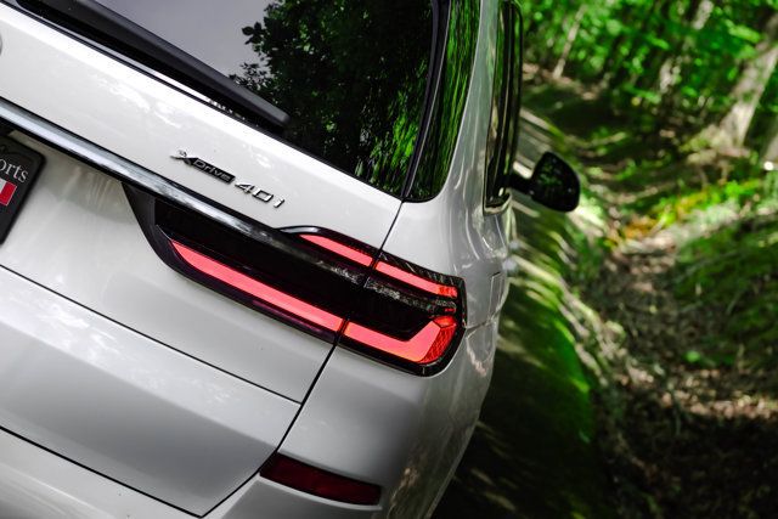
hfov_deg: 26.1
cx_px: 346
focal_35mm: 78
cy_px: 288
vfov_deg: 17.6
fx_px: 1679
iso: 800
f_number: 6.3
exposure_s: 1/500
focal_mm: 70
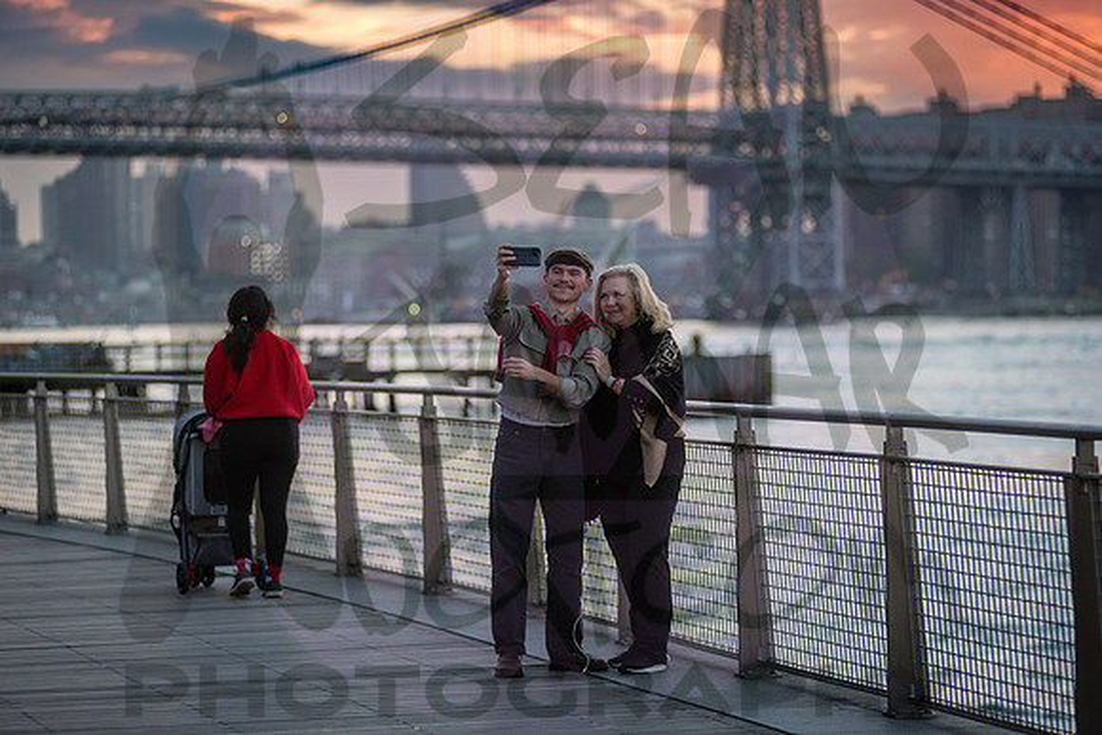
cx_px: 564
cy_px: 345
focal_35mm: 137
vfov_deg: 10.0
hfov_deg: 14.9
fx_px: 4201
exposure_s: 1/800
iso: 1600
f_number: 3.2
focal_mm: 125
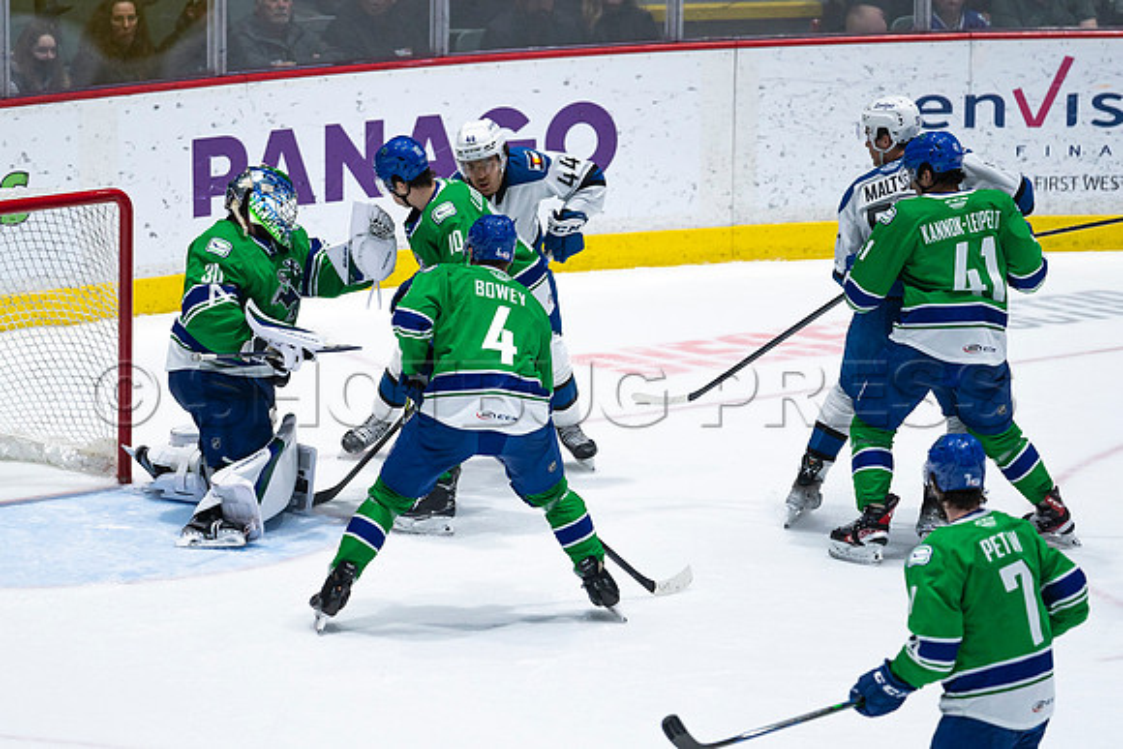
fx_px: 10301
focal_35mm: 330
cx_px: 450
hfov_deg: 6.2
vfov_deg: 4.2
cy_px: 204
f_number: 2.8
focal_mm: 200
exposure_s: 1/1250
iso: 1250
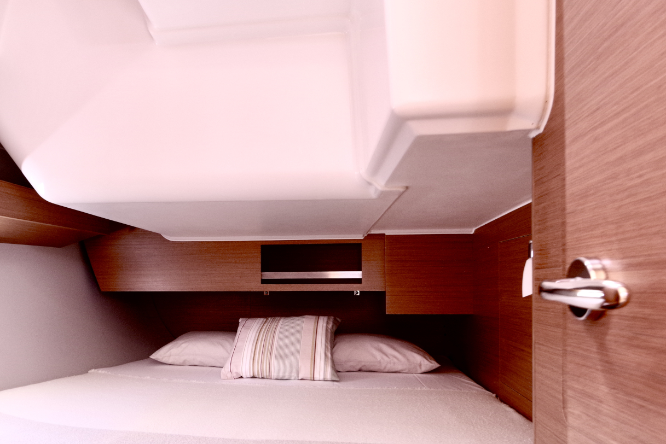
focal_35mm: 27
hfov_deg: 66.4
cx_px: 251
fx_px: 500
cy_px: 277
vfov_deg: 47.5
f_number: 11
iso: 1600
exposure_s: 1/5
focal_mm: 15
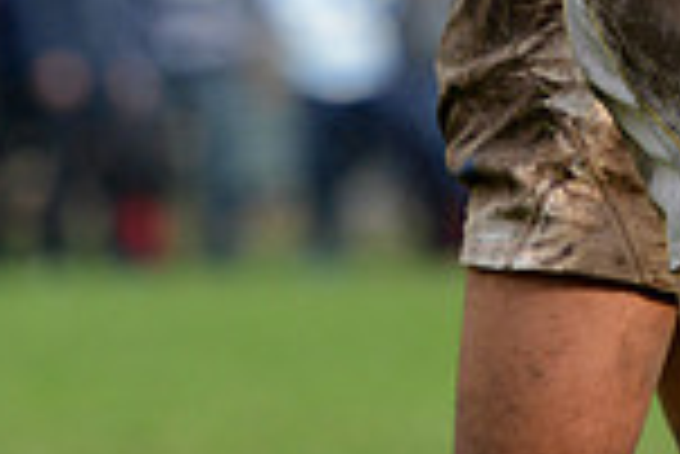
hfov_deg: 2.2
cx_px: 1063
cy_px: -366
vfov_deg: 1.5
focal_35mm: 920
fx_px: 17394
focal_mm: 240
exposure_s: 1/2000
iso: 1000
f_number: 4
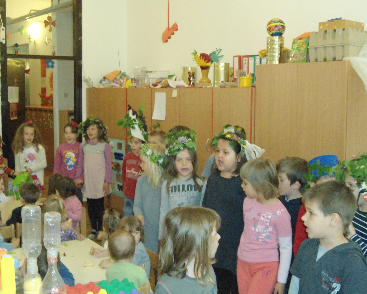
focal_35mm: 53
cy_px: 132
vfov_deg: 28.6
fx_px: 576
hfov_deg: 35.4
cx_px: 185
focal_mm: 7.9
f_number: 3.5
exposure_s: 1/60
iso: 800
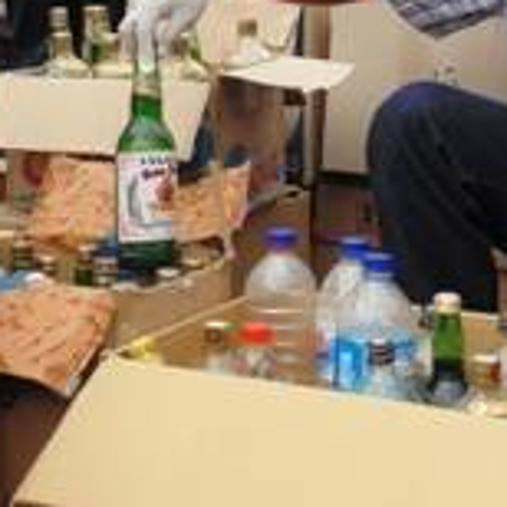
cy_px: 26
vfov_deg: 21.6
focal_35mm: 78
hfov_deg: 22.2
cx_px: 198
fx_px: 1293
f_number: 3.4
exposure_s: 1/250
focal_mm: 6.2
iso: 80
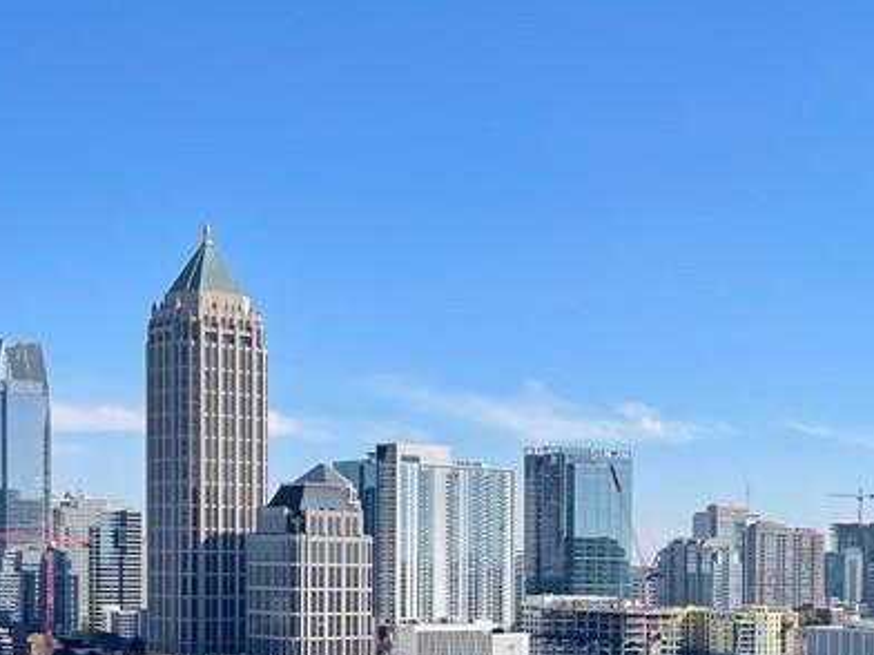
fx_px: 1717
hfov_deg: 26.7
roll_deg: -0.5
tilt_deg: -1.1
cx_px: 910
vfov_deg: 21.0
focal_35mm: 68
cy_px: 635
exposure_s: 1/4292
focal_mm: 4.2
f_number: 1.6
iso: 32
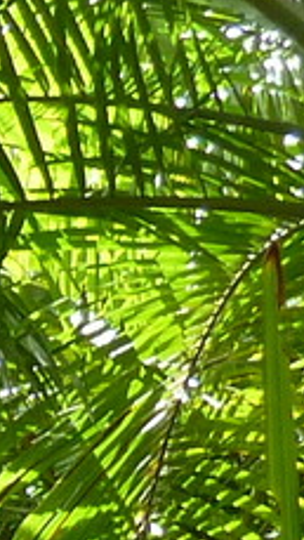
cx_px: -1303
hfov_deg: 5.0
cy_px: 1002
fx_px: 2720
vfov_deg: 10.6
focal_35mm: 190
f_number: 3.5
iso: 80
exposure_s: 1/125
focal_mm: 4.1
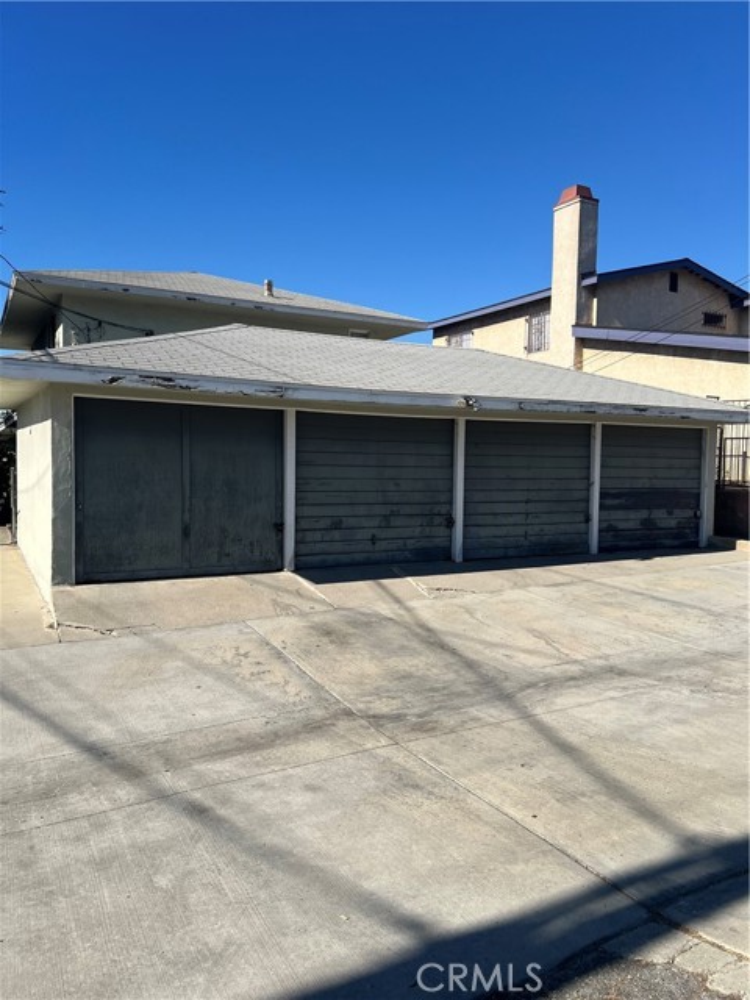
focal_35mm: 26
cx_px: 375
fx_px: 751
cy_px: 500
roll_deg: -1.2
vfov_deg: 67.3
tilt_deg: -1.3
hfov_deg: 53.1
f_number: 1.5
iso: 50
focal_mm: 5.7
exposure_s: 1/4831
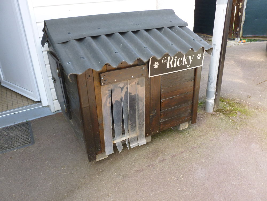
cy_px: 100
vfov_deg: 49.7
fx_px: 216
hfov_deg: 63.4
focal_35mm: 28
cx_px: 134
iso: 160
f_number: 3.3
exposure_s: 1/60
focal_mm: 5
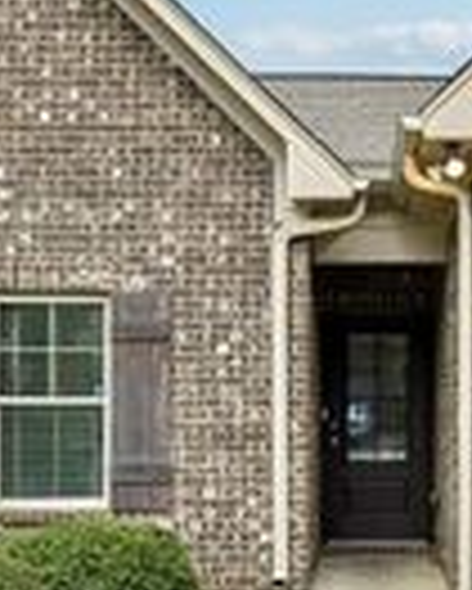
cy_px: 214
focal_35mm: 50
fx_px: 872
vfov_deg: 37.0
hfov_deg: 29.6
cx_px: 378
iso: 400
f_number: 8
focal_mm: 14
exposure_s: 1/640
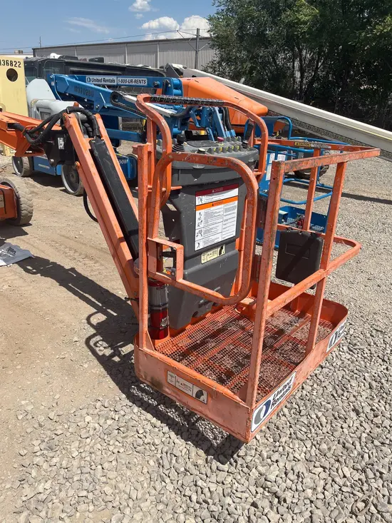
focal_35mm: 26
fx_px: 392
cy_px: 262
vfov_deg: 67.3
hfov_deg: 53.1
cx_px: 196
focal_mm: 5.1
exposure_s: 1/3876
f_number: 1.6
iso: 50
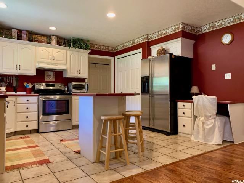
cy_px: 92
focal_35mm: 26
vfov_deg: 53.1
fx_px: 183
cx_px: 122
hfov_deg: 67.3
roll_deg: -0.9
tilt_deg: +0.1
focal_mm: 4.25
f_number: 1.8
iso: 160
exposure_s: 1/60
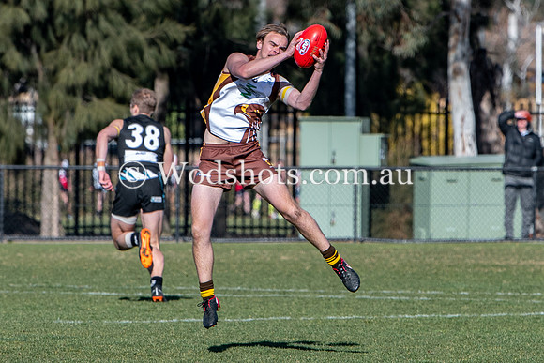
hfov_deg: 2.7
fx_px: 11648
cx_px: 293
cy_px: 191
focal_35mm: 771
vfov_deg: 1.8
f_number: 5
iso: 220
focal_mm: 200
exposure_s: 1/1250
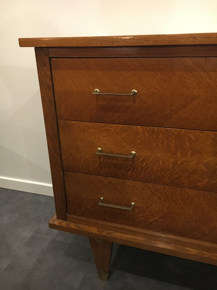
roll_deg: +0.8
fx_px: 242
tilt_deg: -20.7
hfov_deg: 48.2
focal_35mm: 29
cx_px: 108
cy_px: 145
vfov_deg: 61.7
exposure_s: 1/17
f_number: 2.2
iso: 250
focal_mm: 4.15
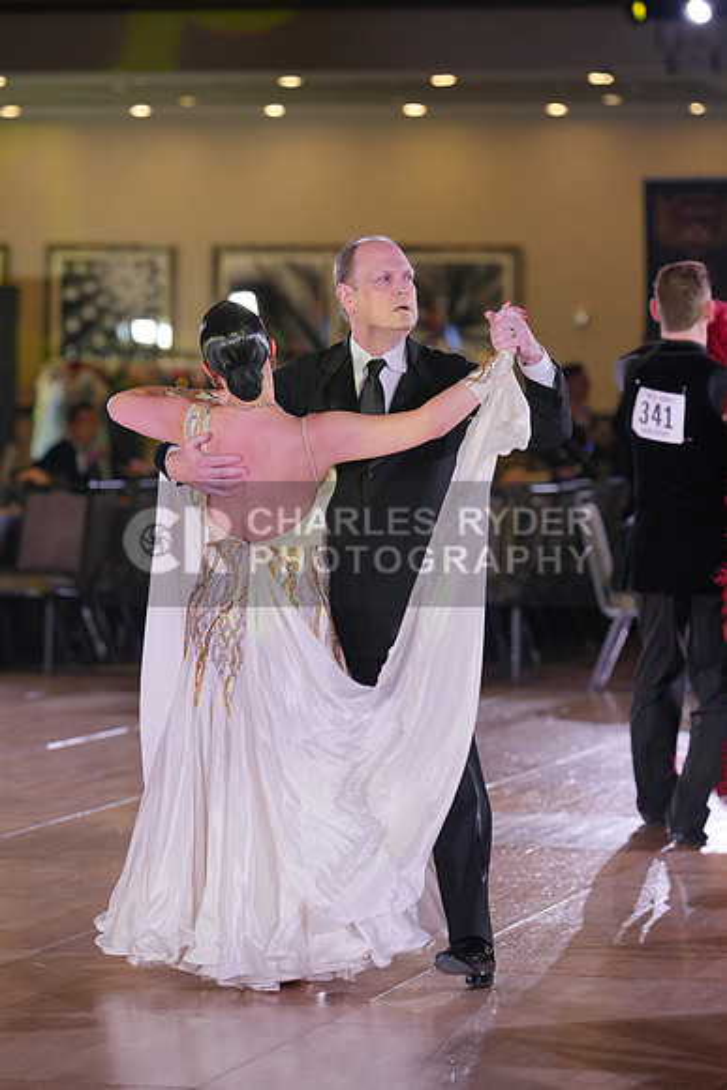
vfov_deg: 13.7
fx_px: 4541
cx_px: 364
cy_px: 545
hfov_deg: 9.2
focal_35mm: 150
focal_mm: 150
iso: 1250
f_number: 3.5
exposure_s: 1/400
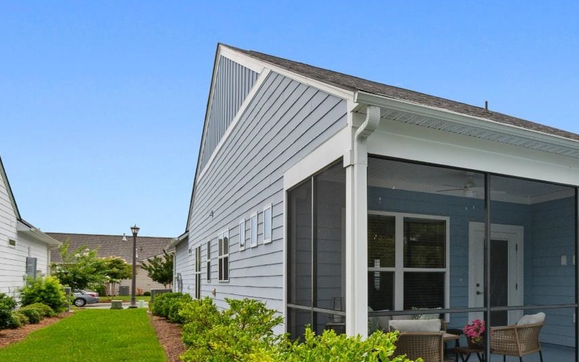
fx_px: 458
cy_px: 273
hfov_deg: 55.5
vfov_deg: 41.8
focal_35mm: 29
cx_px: 527
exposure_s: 1/250
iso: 100
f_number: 8
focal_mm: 10
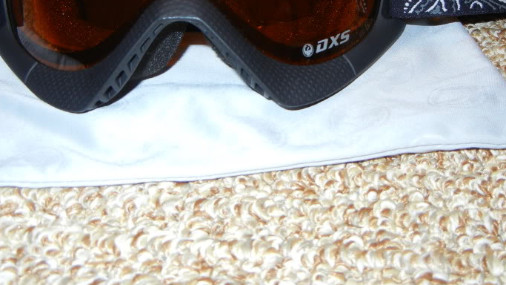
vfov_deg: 23.9
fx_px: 657
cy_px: 44
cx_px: 285
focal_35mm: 49
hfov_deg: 42.0
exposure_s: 1/30
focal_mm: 5.4
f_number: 3.5
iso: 200
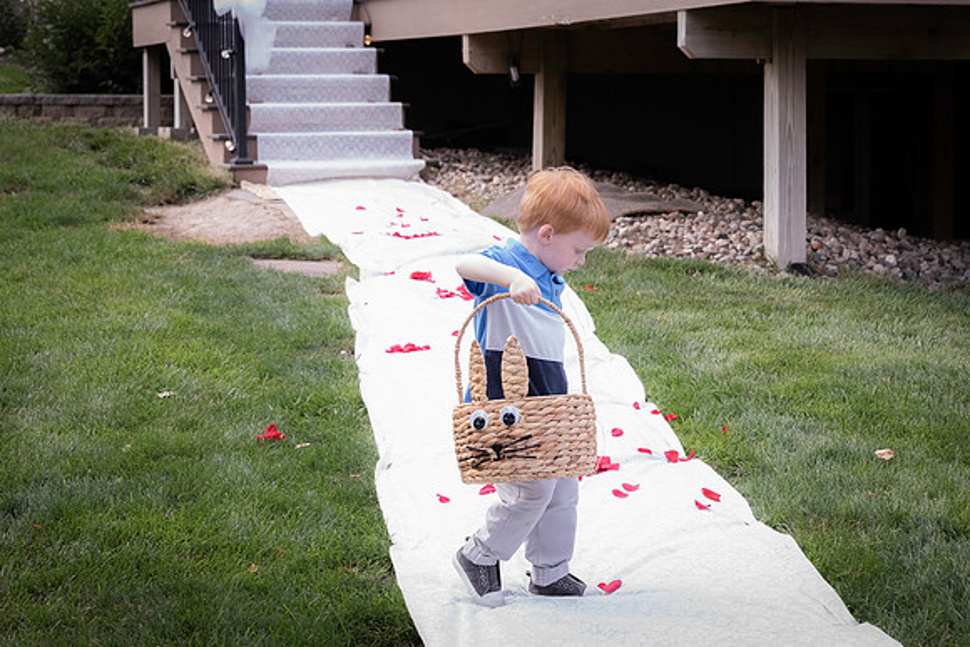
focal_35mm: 88
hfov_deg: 23.2
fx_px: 2359
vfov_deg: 15.6
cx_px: 494
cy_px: 324
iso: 2800
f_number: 8
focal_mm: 65
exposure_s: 1/500
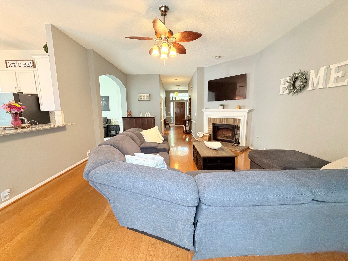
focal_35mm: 14
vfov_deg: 85.7
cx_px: 174
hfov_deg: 102.1
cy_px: 130
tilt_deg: -8.5
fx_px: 141
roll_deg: +0.7
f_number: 2.2
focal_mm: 2.22
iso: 500
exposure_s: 1/60
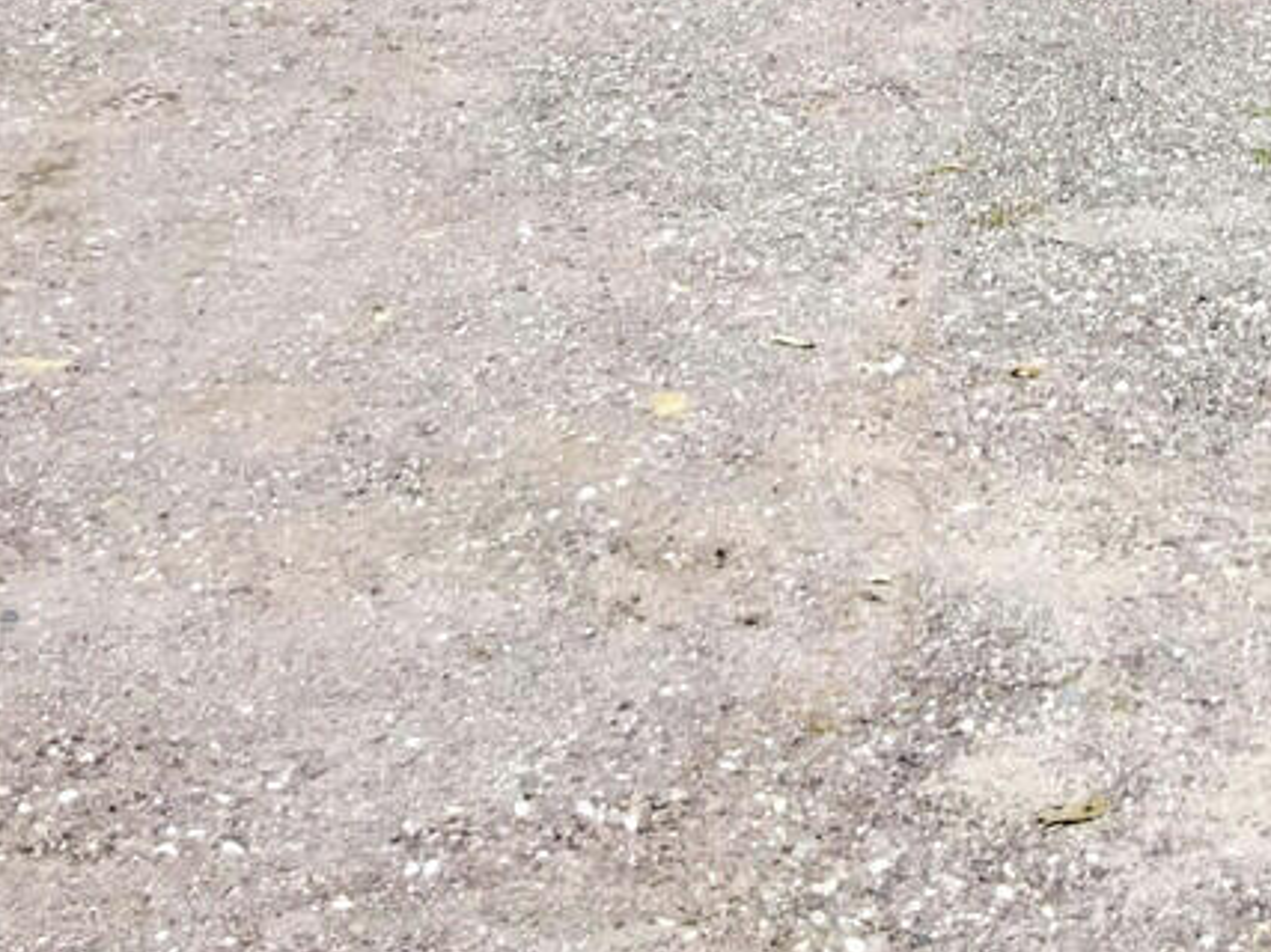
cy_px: -827
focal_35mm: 90
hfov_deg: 21.3
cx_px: 1134
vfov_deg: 14.3
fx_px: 3304
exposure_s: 1/240
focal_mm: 4.5
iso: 200
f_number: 2.8
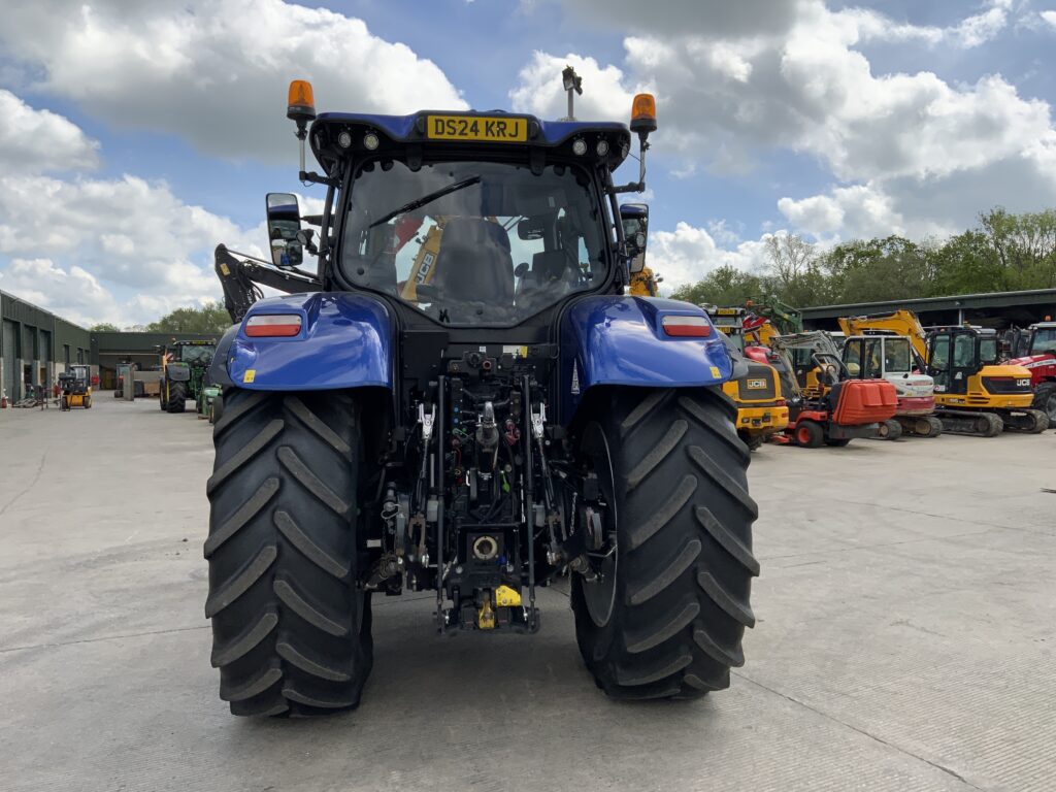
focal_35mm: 29
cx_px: 528
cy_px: 396
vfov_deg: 48.2
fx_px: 885
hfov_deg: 61.7
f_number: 1.8
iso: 16
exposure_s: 1/1912
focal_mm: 3
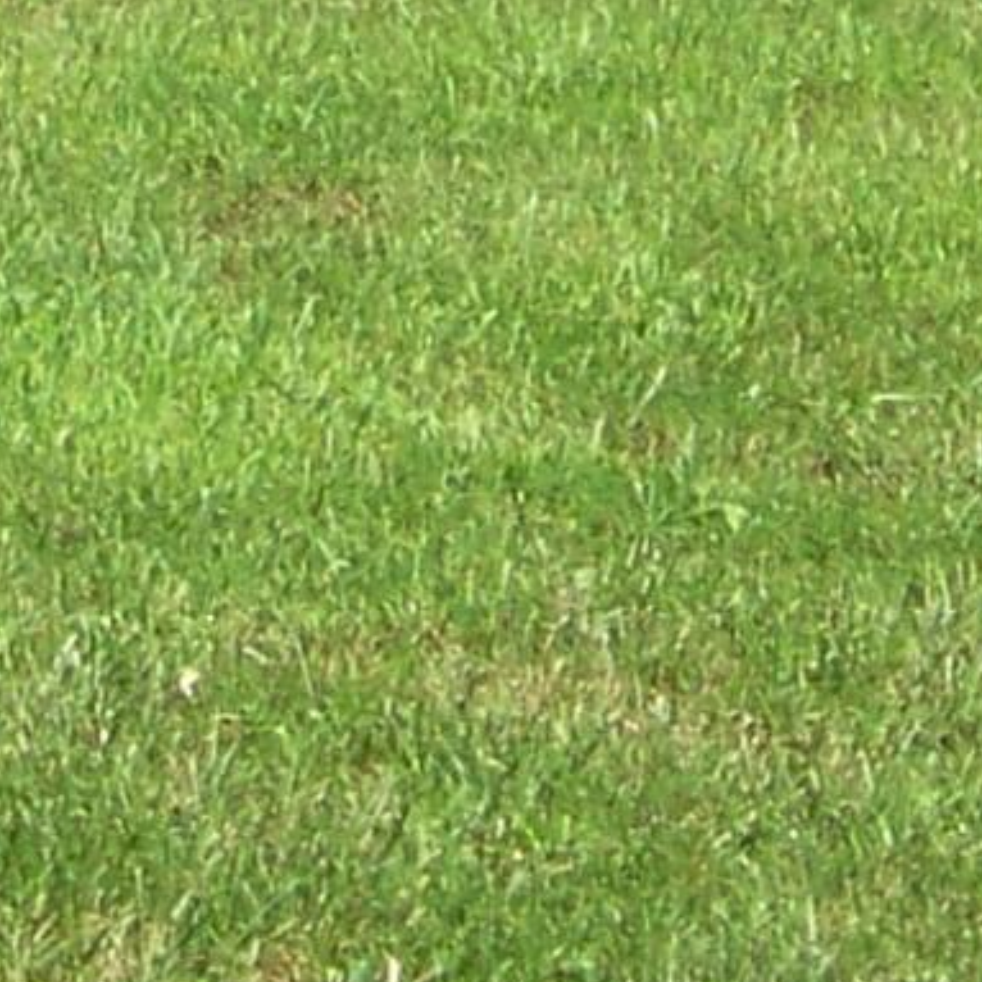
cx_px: 638
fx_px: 7992
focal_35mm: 249
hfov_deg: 7.0
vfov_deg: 6.9
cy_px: -772
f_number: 2.8
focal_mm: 5.85
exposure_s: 1/500
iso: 64
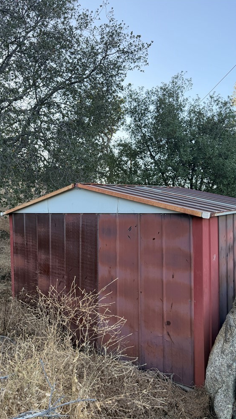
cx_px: 79
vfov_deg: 69.9
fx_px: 300
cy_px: 212
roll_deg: +3.4
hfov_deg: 42.3
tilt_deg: +2.4
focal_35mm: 27
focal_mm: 6.76
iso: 100
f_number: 1.78
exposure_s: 1/448
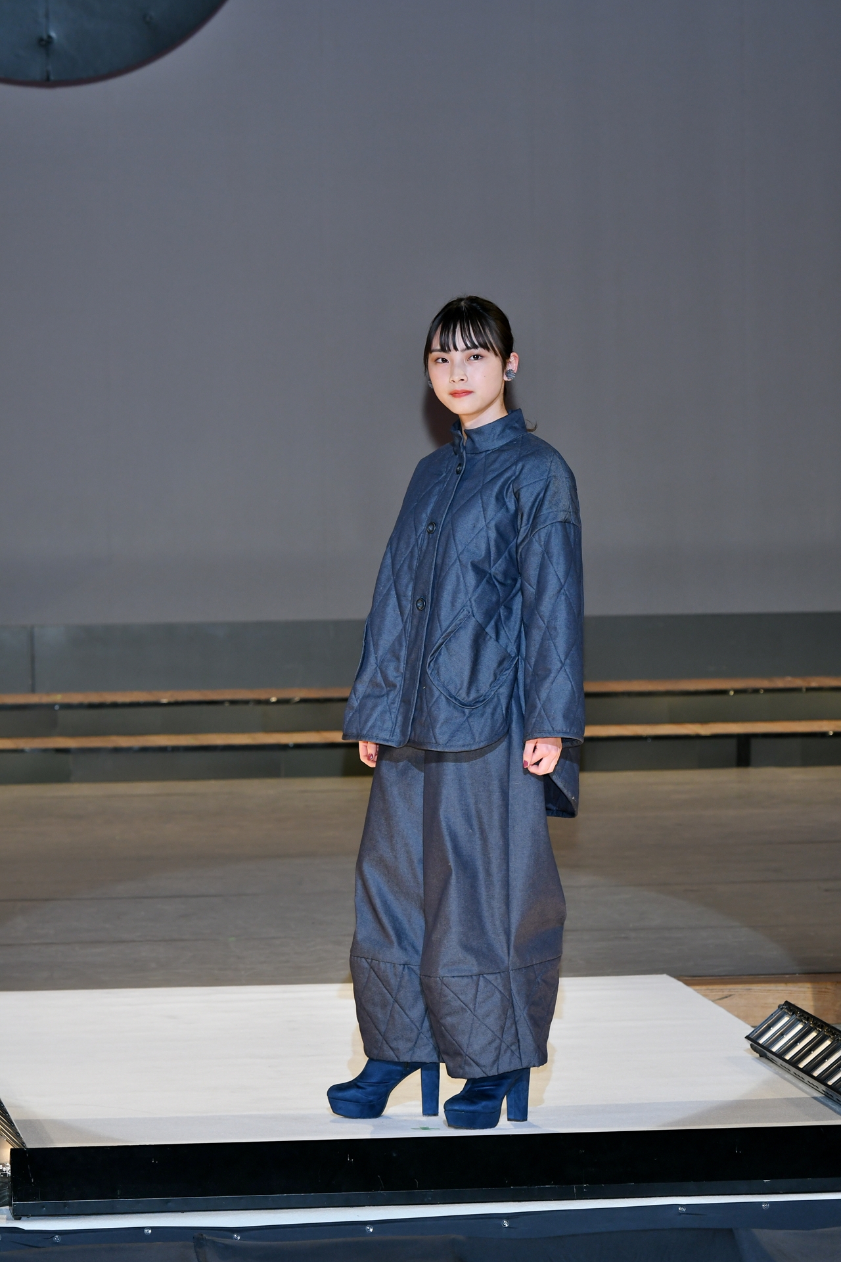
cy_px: 631
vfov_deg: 11.4
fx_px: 6307
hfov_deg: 7.6
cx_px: 420
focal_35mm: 180
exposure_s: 1/250
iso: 800
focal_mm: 120
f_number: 5.6
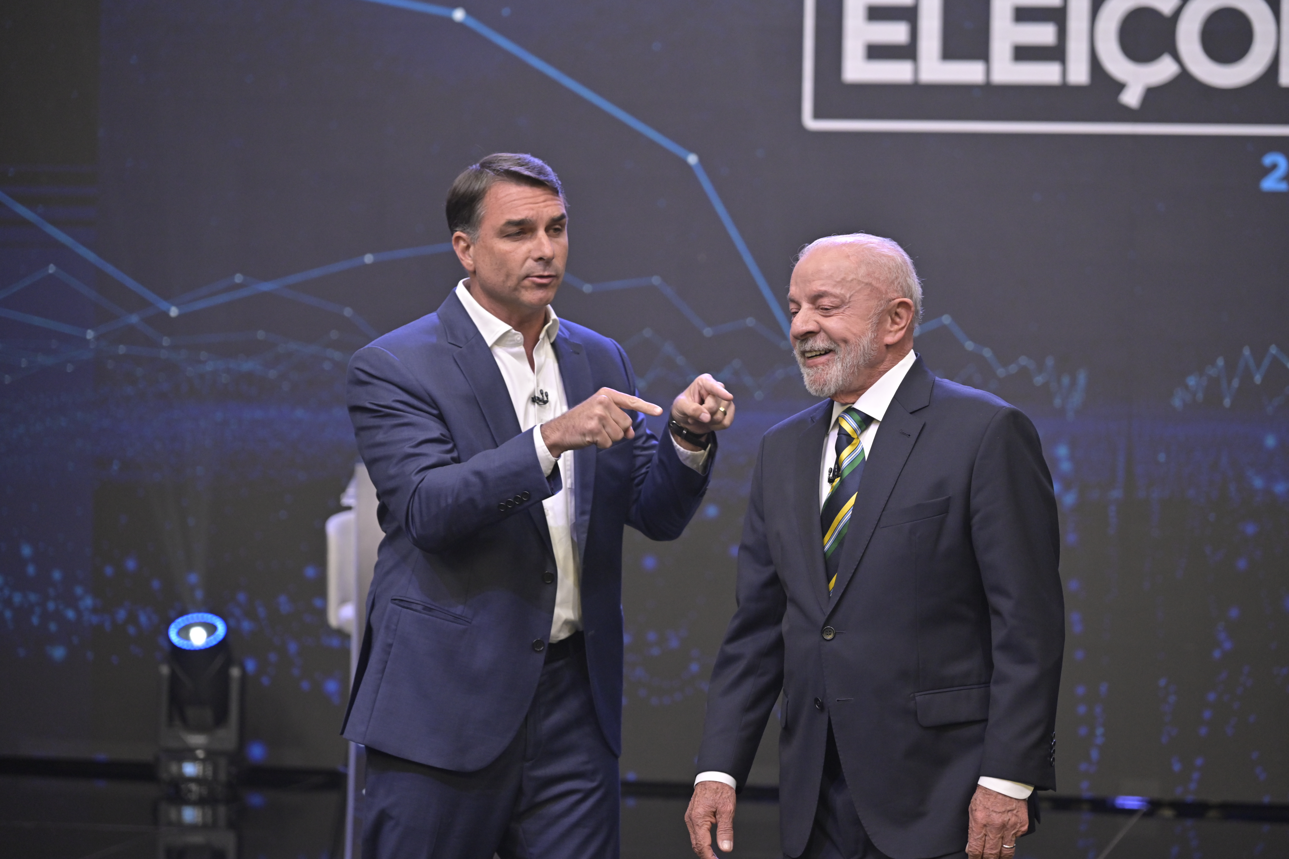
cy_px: 430
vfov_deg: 11.4
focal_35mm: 120
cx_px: 644
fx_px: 4296
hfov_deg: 17.1
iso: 1600
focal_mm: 120
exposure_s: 1/400
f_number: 4
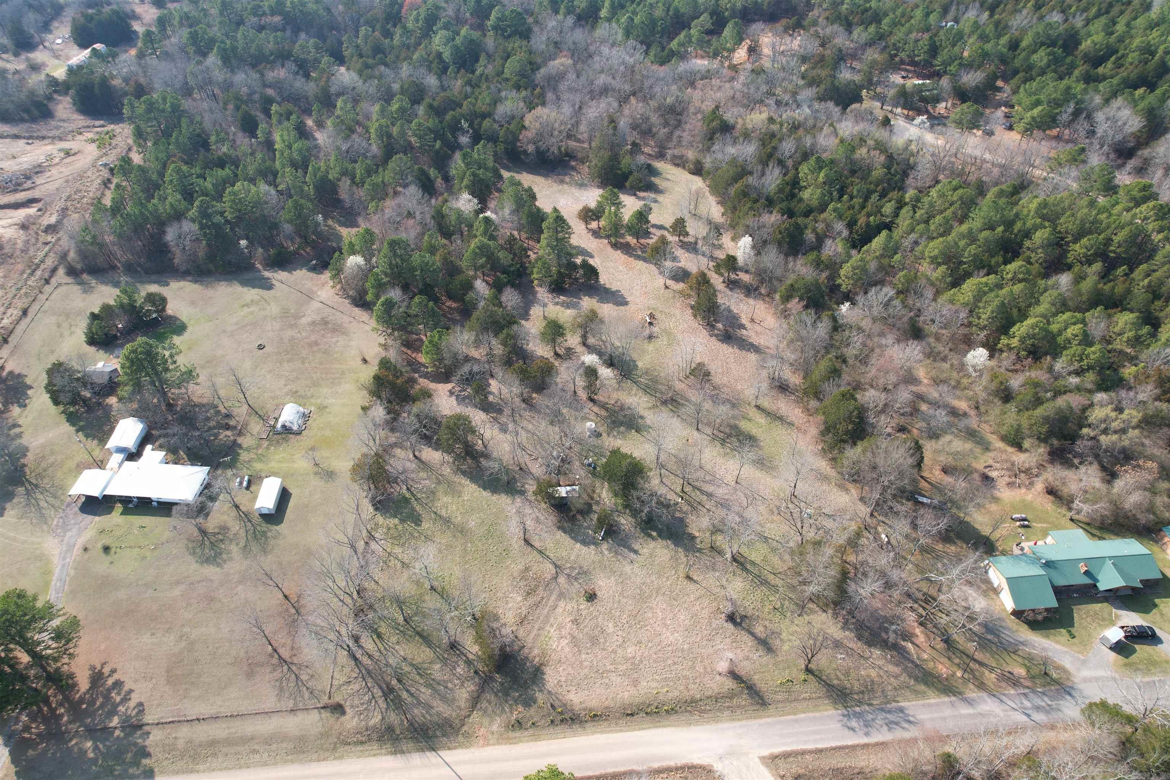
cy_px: 390
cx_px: 585
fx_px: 715
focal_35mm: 22
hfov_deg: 78.6
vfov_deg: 57.2
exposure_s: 1/500
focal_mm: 8.38
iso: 100
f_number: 2.8
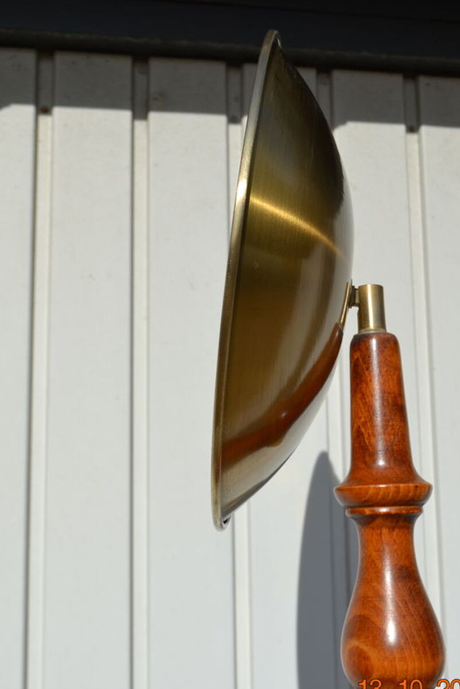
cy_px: 351
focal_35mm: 45
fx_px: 862
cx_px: 236
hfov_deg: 29.9
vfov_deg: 43.6
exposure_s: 1/320
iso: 100
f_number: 9
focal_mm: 24
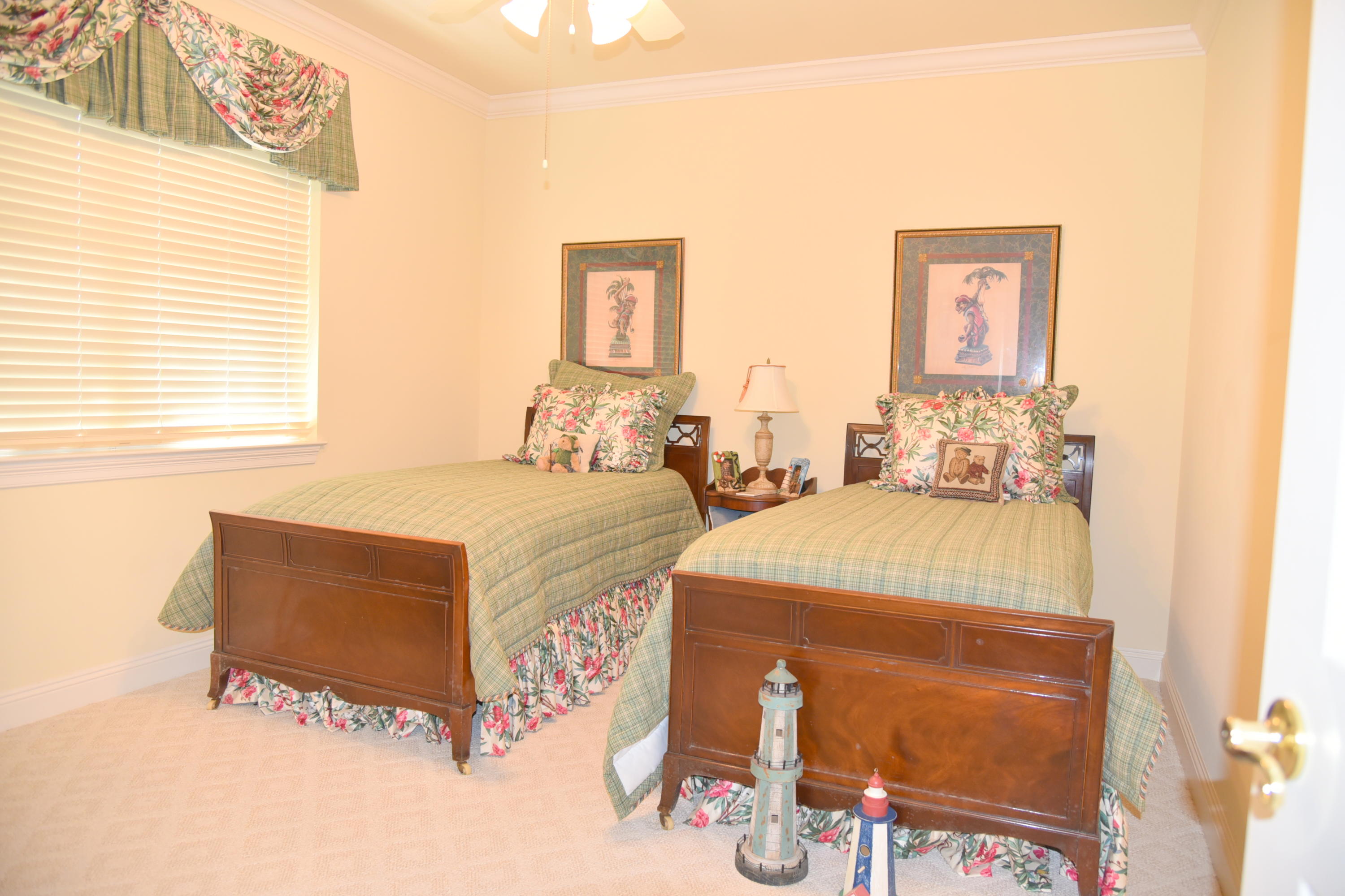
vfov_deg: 53.1
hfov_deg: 73.7
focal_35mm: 24
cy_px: 448
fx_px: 897
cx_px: 672
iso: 1000
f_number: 4
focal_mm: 24
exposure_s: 1/60
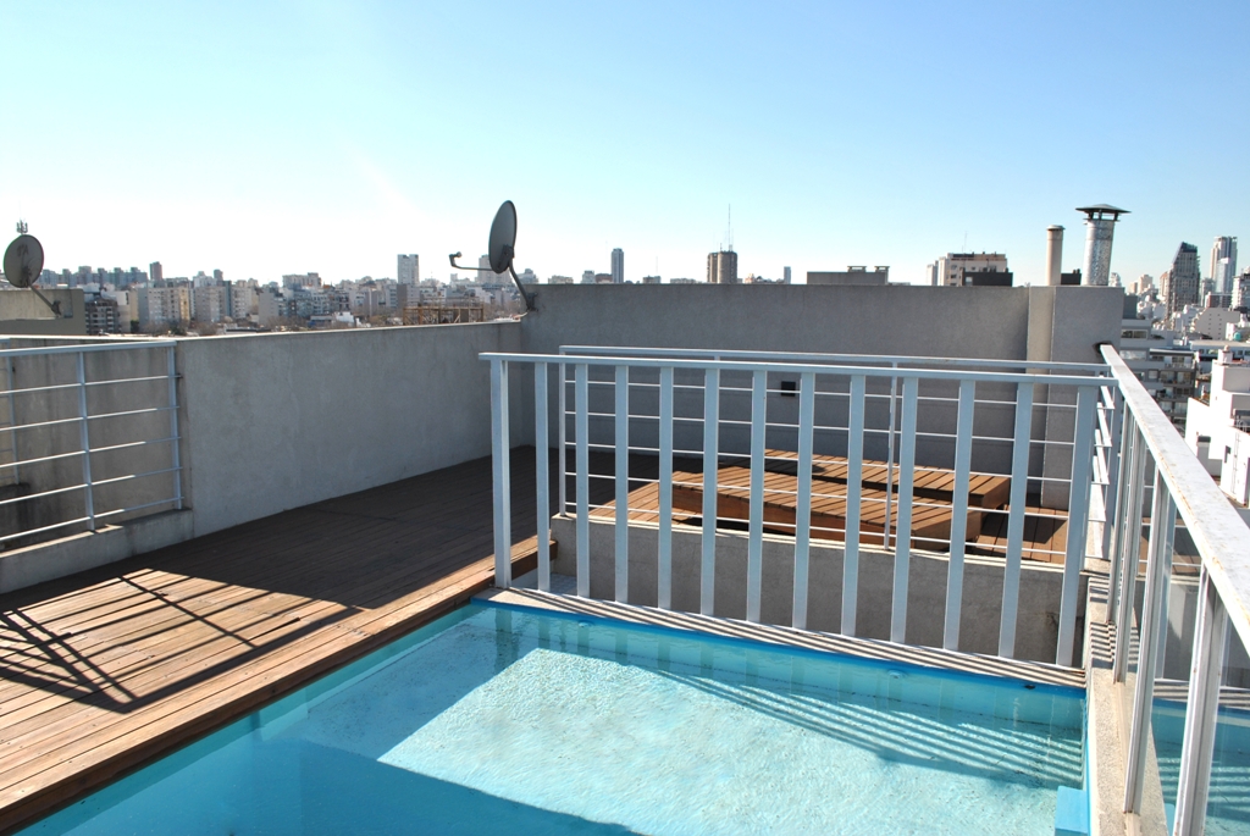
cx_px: 625
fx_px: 938
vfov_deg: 48.0
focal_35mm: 27
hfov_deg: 67.3
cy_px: 418
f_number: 9
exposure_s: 1/200
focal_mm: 18
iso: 100
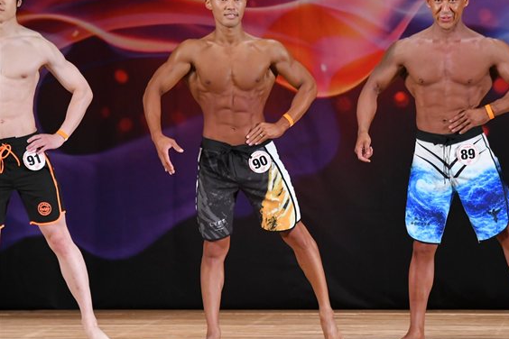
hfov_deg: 6.7
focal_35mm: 309
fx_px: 4369
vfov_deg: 4.4
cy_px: 164
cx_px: 349
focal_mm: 150
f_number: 5.6
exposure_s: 1/400
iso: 3200
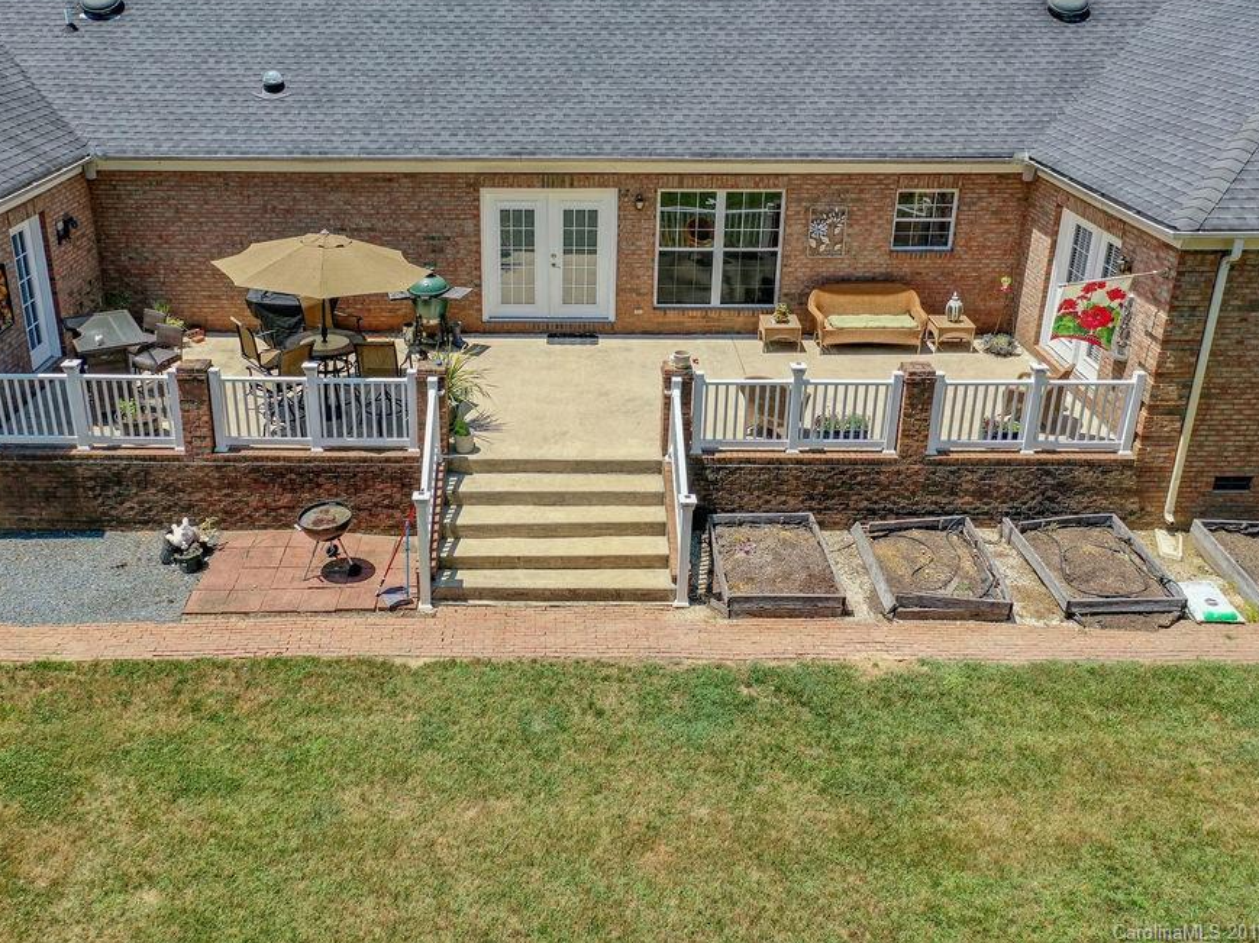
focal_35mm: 31
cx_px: 555
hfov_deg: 58.2
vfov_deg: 45.4
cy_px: 463
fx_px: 1127
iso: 100
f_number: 3.5
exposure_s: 1/80
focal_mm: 10.26
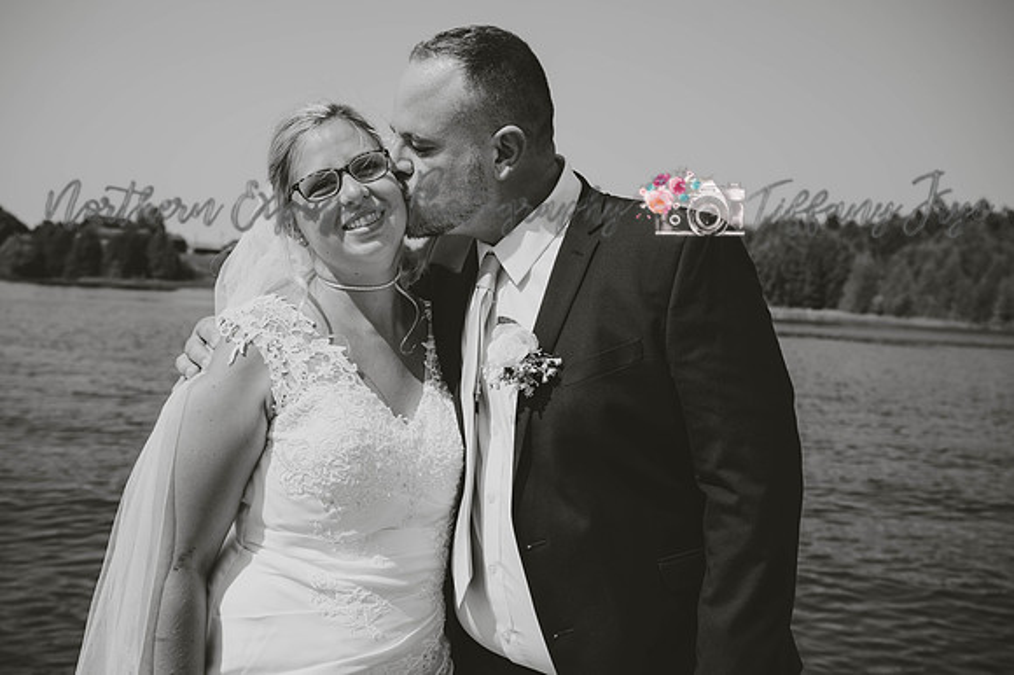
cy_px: 338
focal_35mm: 38
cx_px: 507
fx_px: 1070
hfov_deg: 50.7
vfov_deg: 35.0
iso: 100
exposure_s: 1/250
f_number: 5.6
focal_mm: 38
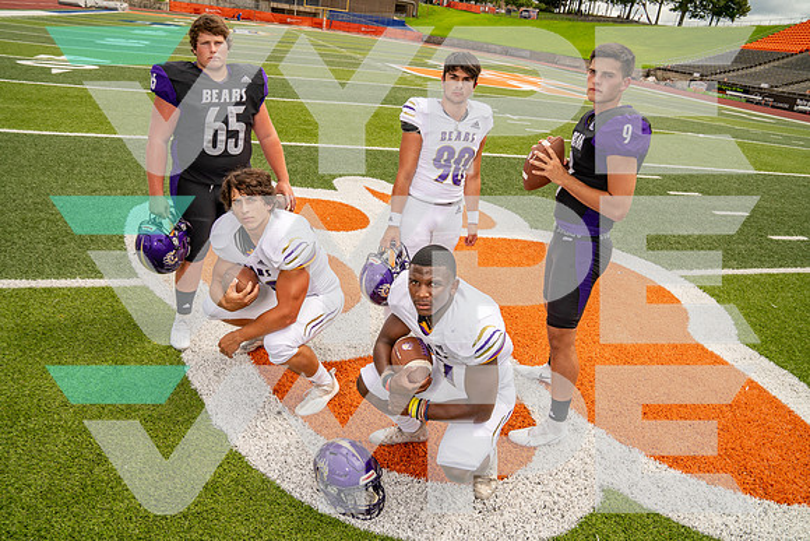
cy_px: 270
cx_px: 405
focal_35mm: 24
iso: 100
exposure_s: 1/320
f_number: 8
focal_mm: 24
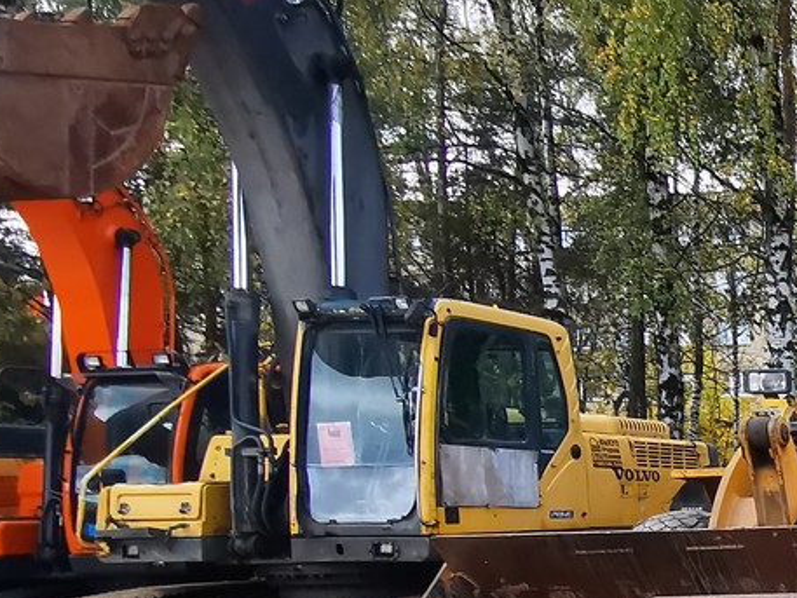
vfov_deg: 25.0
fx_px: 1290
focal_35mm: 56
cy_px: 582
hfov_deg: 23.7
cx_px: 1313
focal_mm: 2.35
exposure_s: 1/195
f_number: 2.2
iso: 50
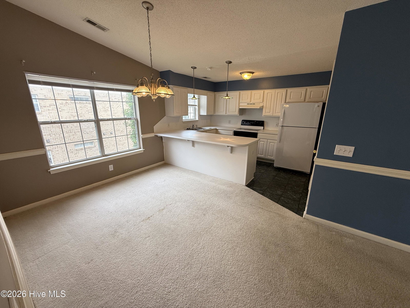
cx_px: 205
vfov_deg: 85.7
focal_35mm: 14
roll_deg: -0.2
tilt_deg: -15.5
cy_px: 154
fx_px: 166
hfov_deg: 102.1
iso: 100
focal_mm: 2.22
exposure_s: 1/120
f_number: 2.2
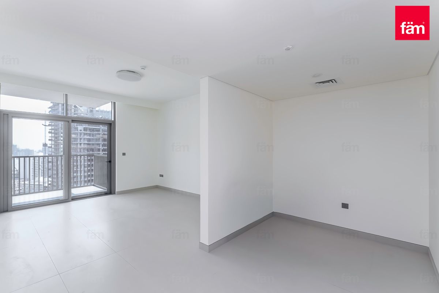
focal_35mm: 14
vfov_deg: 81.2
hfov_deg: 104.3
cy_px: 146
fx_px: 171
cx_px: 220
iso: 250
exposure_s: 1/25
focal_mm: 14
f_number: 8
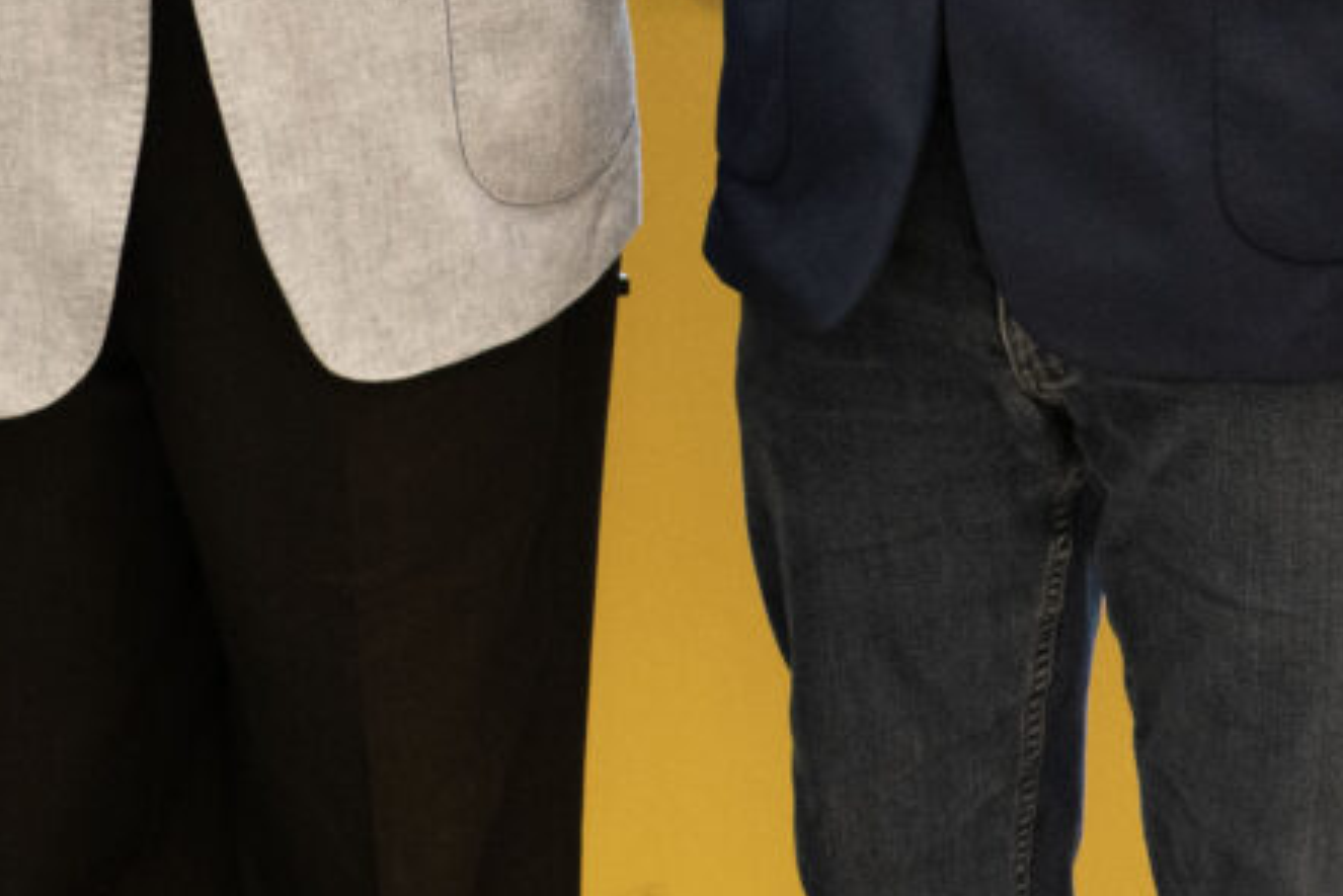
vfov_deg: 8.1
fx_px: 6269
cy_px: -342
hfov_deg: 12.2
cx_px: 334
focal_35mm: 168
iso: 1250
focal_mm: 29
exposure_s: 1/100
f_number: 4
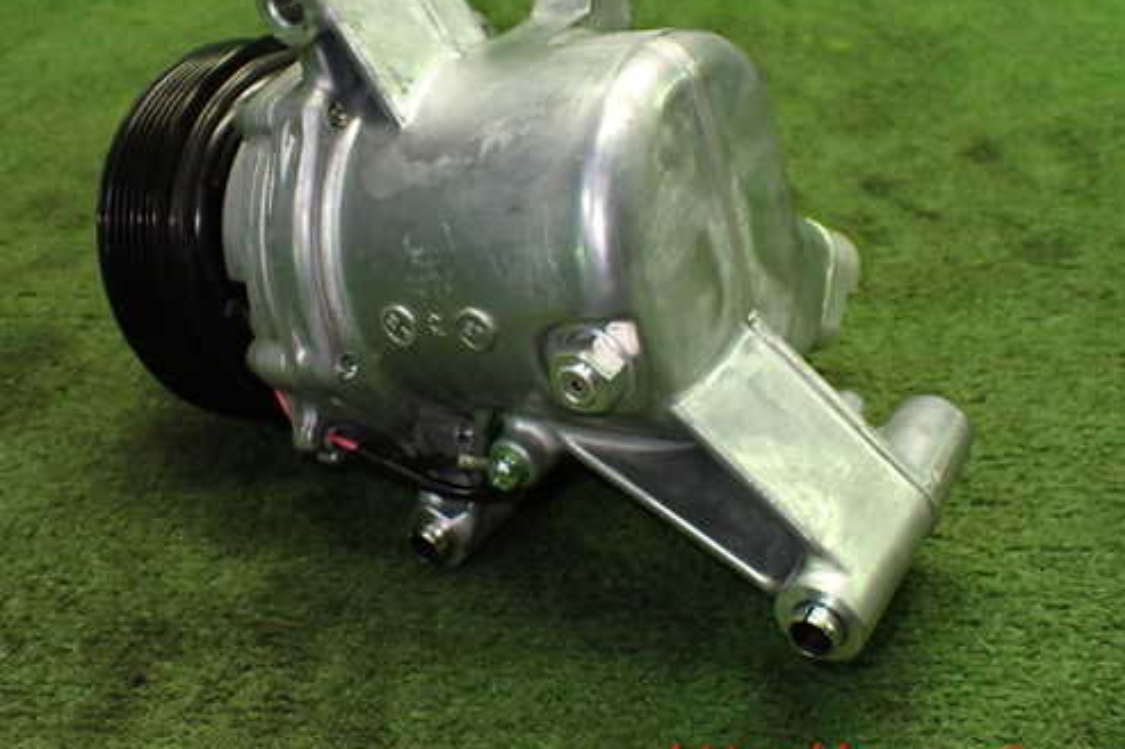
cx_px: 502
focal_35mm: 38
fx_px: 1187
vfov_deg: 34.8
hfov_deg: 50.6
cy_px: 283
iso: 500
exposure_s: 1/125
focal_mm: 5.4
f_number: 2.3
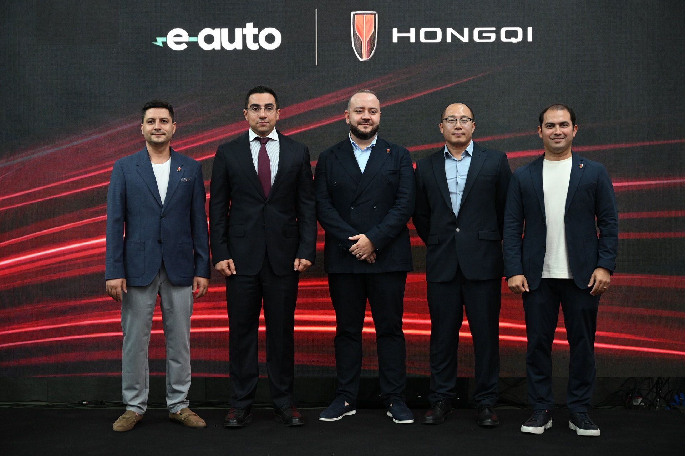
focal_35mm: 51
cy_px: 228
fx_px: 970
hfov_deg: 38.9
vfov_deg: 26.5
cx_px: 342
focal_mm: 51
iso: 3200
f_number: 4
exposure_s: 1/160
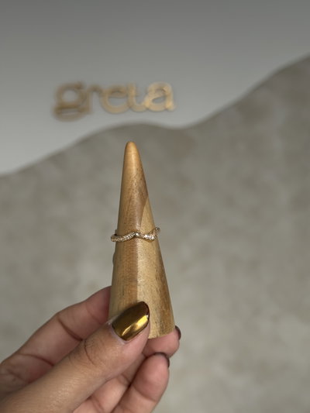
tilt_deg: -0.6
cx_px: 155
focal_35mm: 48
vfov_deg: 39.6
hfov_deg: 30.3
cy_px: 206
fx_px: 573
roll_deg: +1.9
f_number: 1.78
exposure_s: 1/195
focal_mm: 6.76
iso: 64
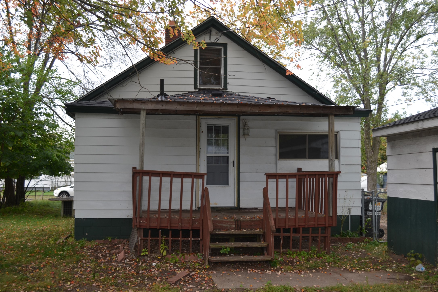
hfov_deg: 49.6
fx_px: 474
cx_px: 219
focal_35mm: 39
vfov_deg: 34.2
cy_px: 146
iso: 100
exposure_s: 1/125
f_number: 4.2
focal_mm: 26
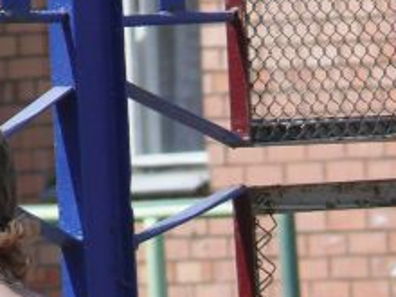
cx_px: -34
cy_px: 295
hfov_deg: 1.4
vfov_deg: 1.0
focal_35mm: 1417
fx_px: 16210
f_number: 5.6
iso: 100
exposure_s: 1/400
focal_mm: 82.5
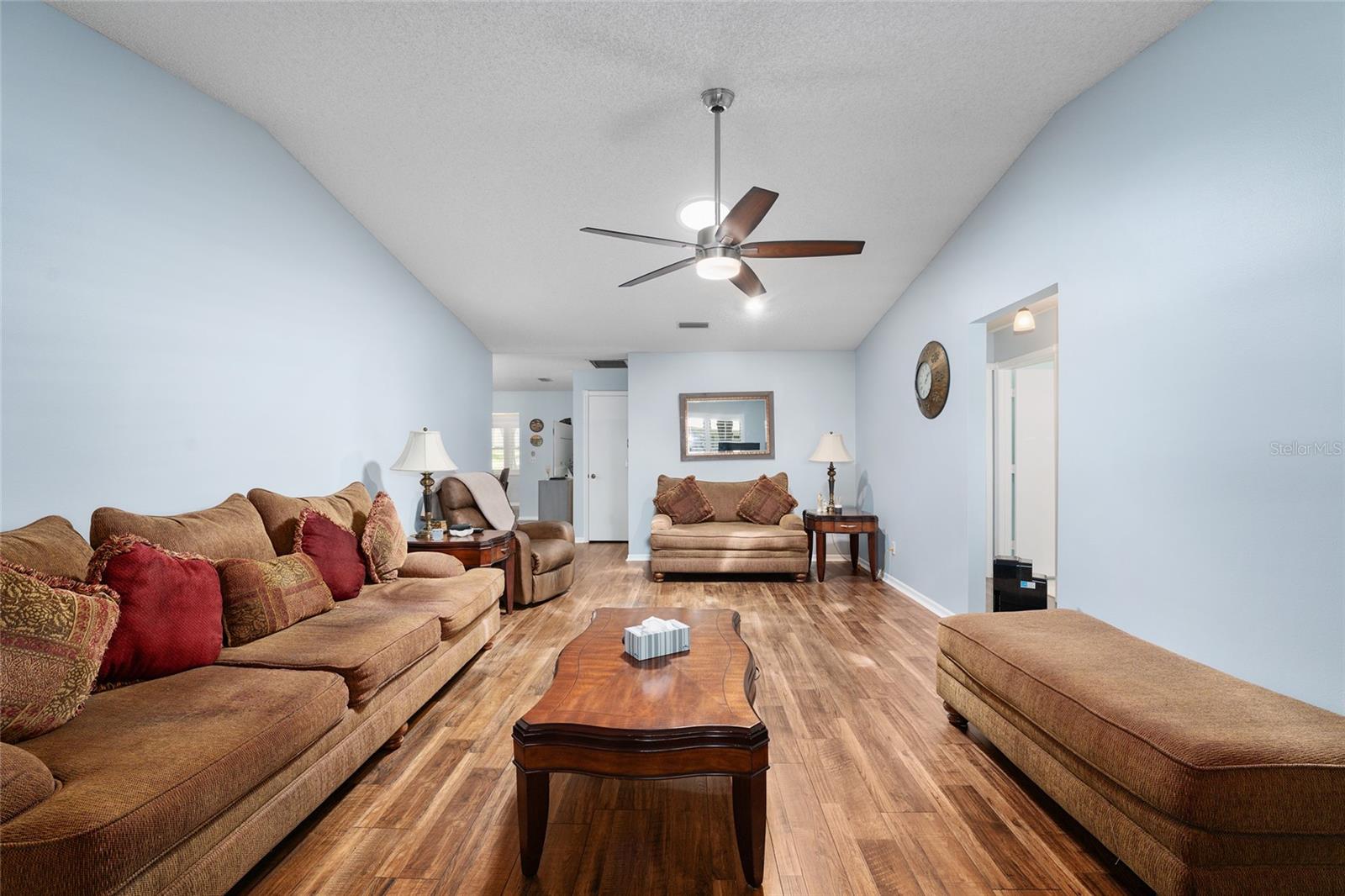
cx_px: 672
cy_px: 448
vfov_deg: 81.2
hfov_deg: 104.3
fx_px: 523
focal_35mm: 14
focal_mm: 14
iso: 500
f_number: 7.1
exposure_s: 1/2
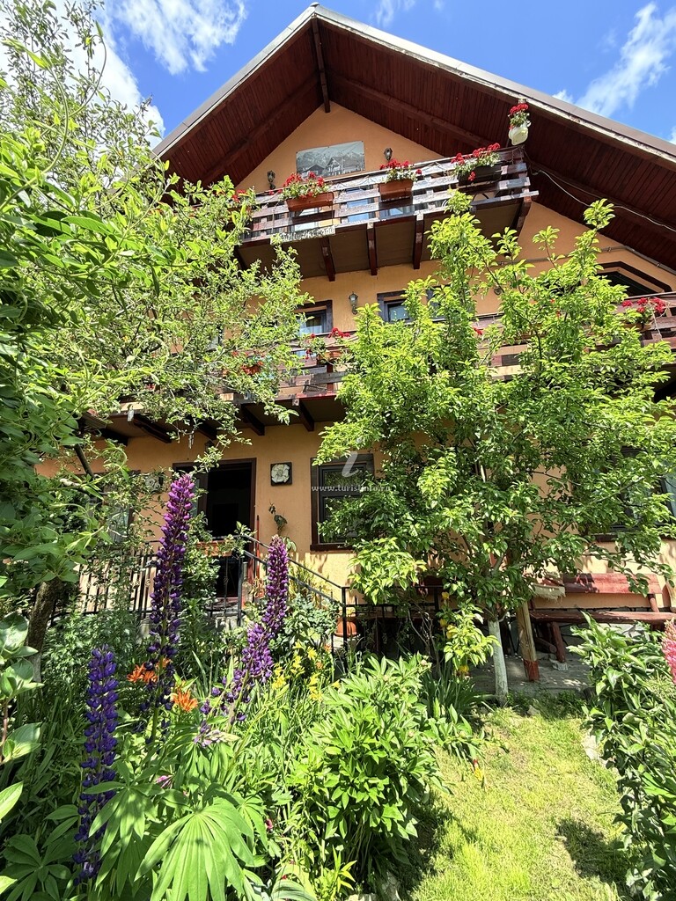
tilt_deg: +16.7
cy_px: 450
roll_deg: +0.9
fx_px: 365
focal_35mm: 14
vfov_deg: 102.1
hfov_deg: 85.7
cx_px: 338
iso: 50
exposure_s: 1/510
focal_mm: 2.22
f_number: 2.2
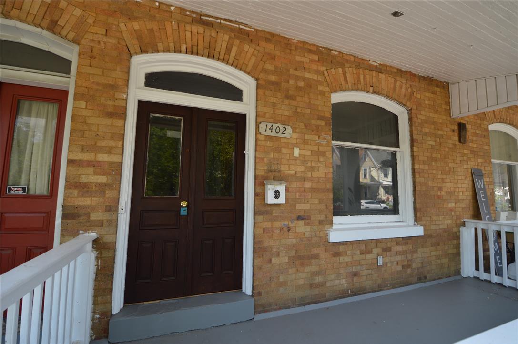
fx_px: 216
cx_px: 259
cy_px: 172
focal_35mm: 15
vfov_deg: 77.2
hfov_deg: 100.5
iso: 100
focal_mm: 10
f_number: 4.5
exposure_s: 1/100
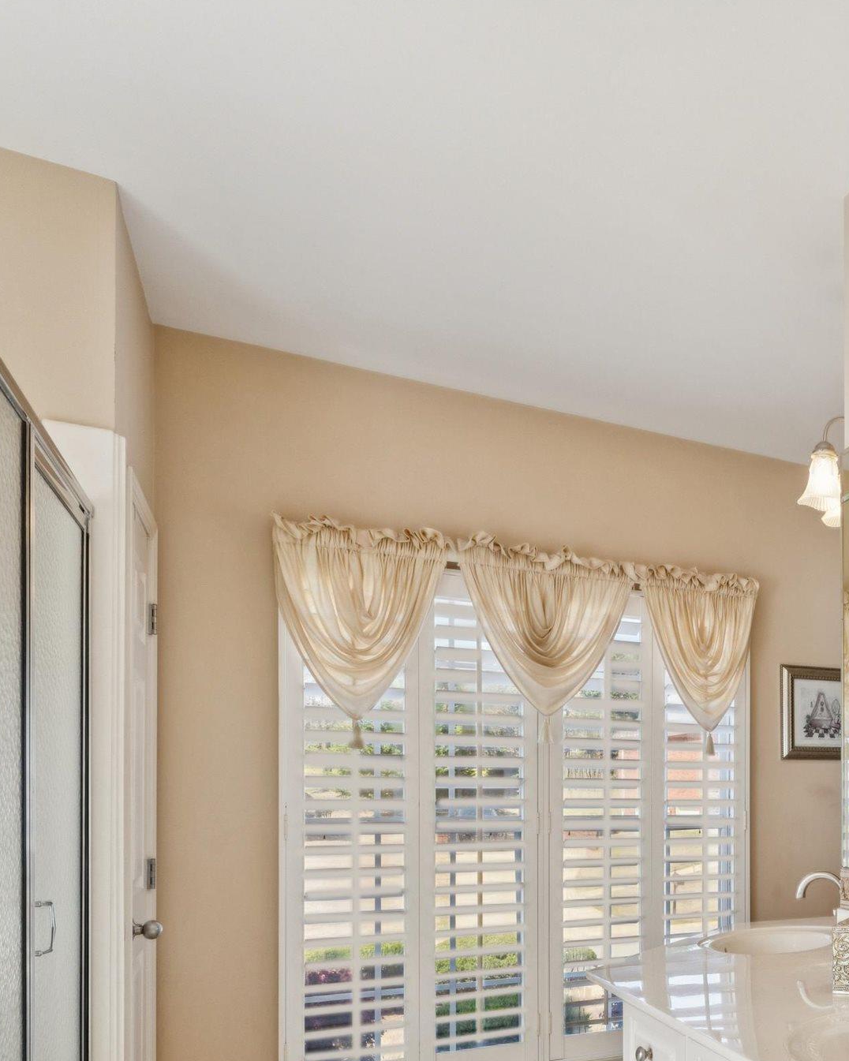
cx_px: 914
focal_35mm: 30
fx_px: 942
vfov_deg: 55.8
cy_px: 802
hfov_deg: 40.2
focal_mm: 14
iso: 500
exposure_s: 1/80
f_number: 13
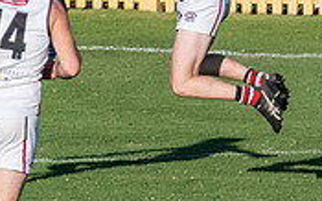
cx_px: 83
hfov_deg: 0.8
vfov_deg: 0.5
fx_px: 22908
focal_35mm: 2613
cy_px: -119
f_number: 10
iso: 800
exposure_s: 1/3200
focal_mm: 320
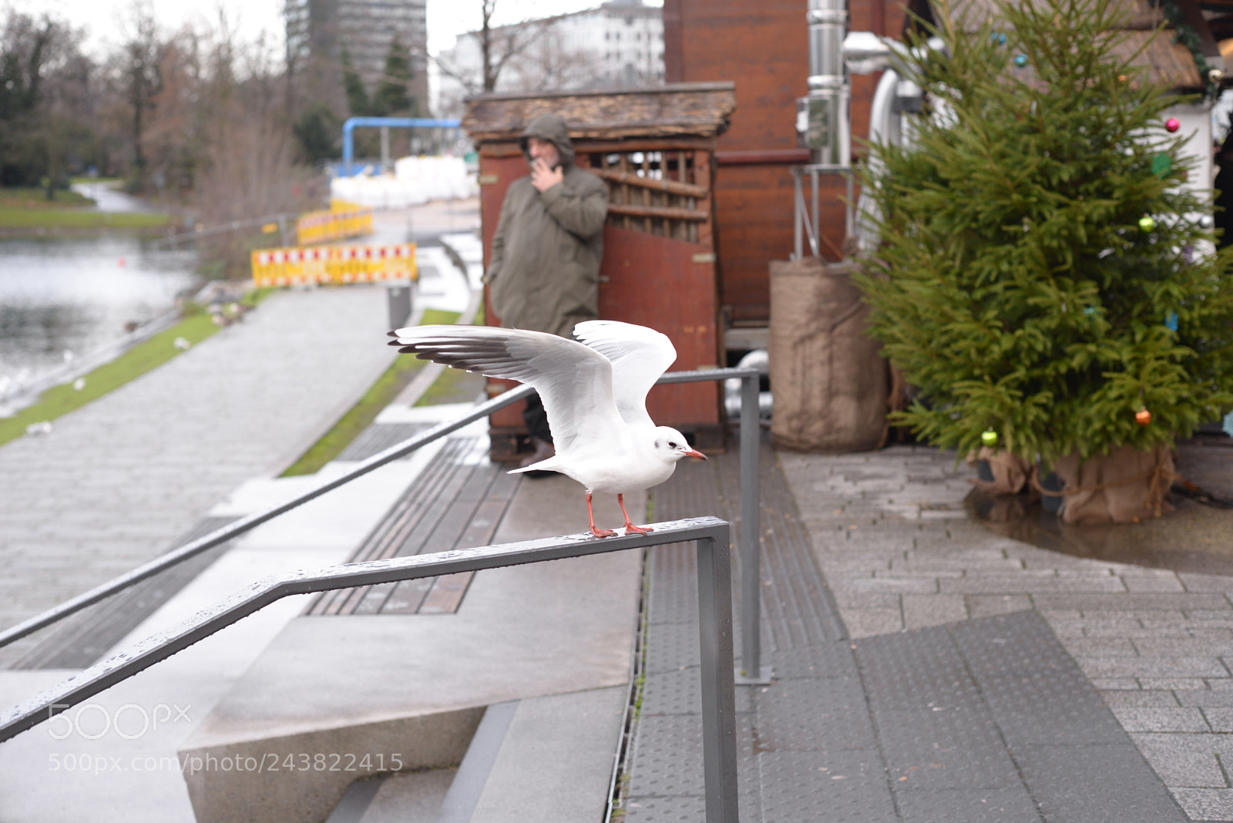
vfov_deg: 27.0
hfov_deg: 39.6
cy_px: 412
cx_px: 616
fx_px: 1713
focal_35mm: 50
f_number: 4
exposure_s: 1/640
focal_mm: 50
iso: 640
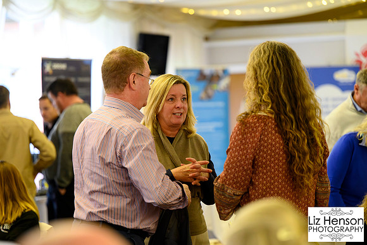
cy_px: 122
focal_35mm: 118
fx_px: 1199
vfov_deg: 11.6
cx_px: 184
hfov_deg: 17.4
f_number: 2.8
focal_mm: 115
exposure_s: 1/200
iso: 11400
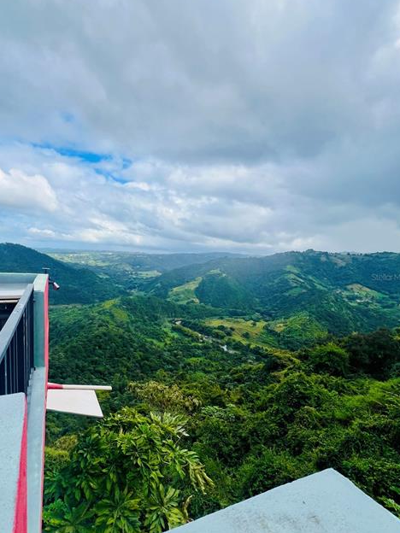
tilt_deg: -6.3
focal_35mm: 16
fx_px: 247
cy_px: 277
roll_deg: -4.5
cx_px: 164
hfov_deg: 77.4
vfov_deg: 94.5
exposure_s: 1/1698
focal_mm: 1.57
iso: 32
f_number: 1.8
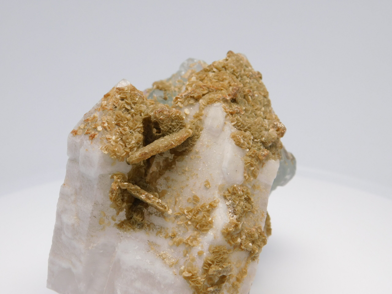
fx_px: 578
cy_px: 147
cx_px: 196
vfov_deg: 28.6
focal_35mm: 51
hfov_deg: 37.5
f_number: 3.8
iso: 125
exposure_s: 1/200
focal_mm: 9
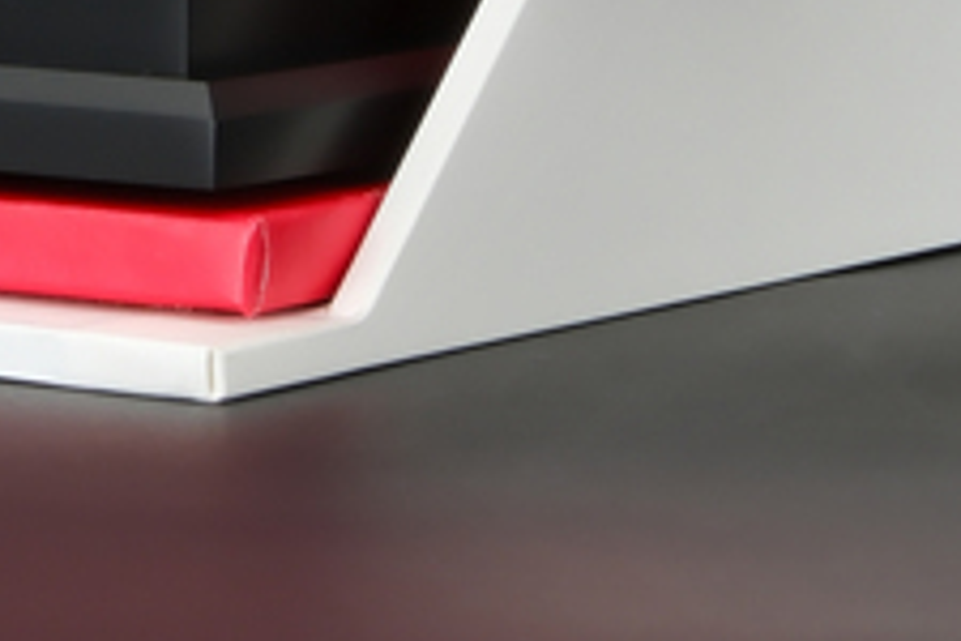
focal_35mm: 442
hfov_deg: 4.6
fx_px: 11798
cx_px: -572
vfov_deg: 3.1
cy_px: -974
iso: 200
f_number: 20
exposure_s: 1/125
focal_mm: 55
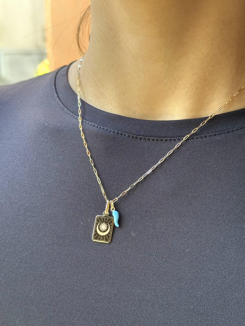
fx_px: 453
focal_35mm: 48
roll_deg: +0.0
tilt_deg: -13.9
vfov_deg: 39.7
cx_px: 122
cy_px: 163
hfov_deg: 30.3
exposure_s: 1/114
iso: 100
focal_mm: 6.76
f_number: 1.78
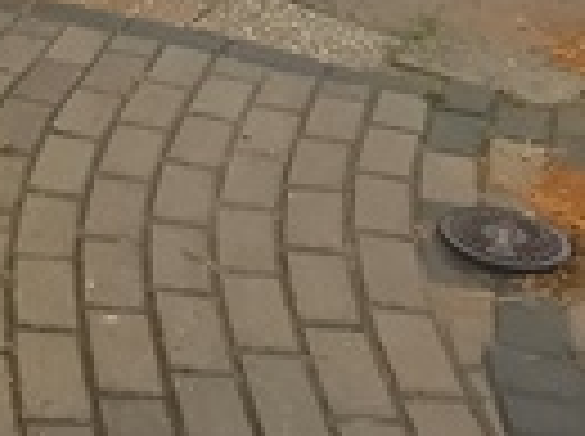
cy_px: -764
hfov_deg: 17.5
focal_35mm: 105
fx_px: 1771
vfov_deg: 10.8
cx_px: -198
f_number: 2.2
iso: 50
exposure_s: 1/140
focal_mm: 2.35
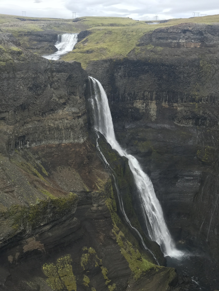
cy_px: 146
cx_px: 110
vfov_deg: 33.8
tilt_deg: -10.5
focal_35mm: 57
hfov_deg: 25.7
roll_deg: -0.7
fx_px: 481
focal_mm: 6.6
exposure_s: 1/136
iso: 20
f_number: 2.8
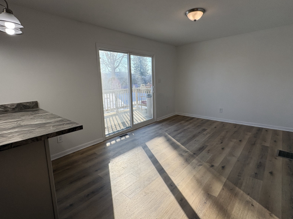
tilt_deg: -8.6
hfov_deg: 87.7
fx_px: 152
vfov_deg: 71.4
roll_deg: +1.3
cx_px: 154
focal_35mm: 18
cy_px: 100
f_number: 2.2
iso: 64
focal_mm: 2.22
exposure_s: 1/414
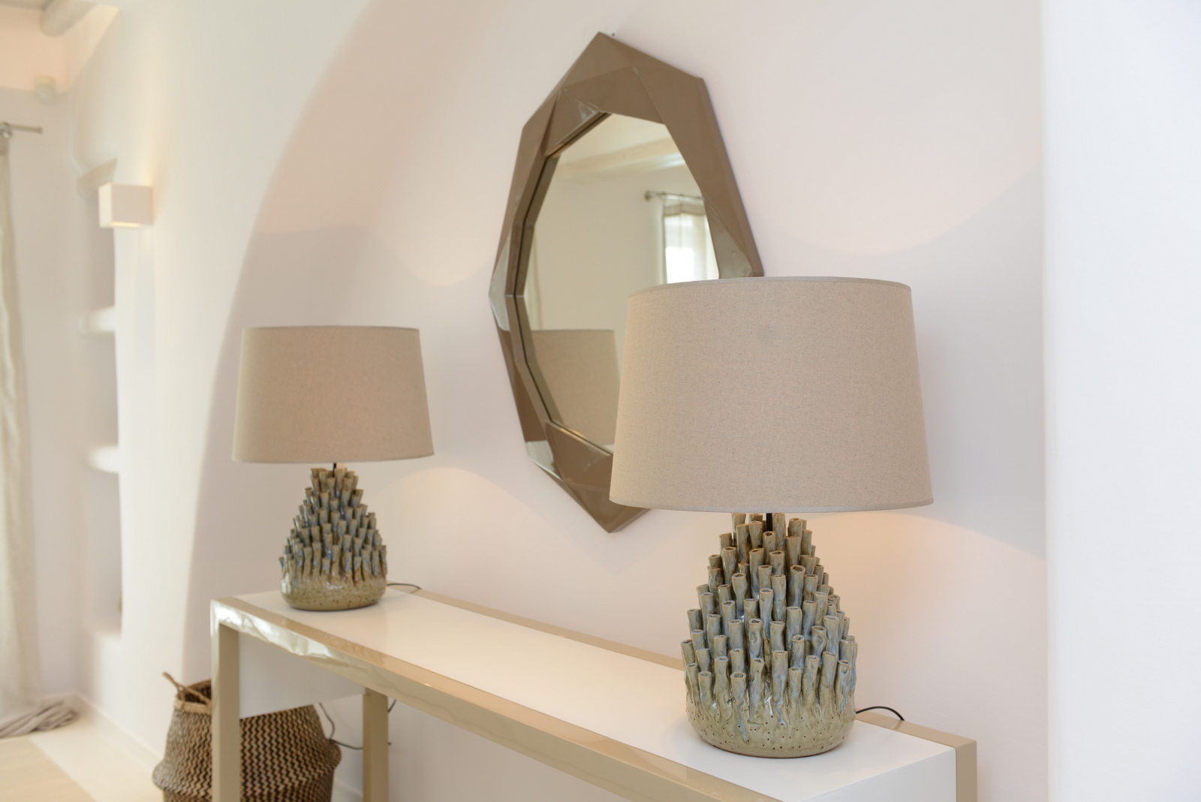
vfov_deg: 38.9
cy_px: 401
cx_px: 600
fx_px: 1135
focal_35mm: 34
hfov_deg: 55.8
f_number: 5
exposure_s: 1/60
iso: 200
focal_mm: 34
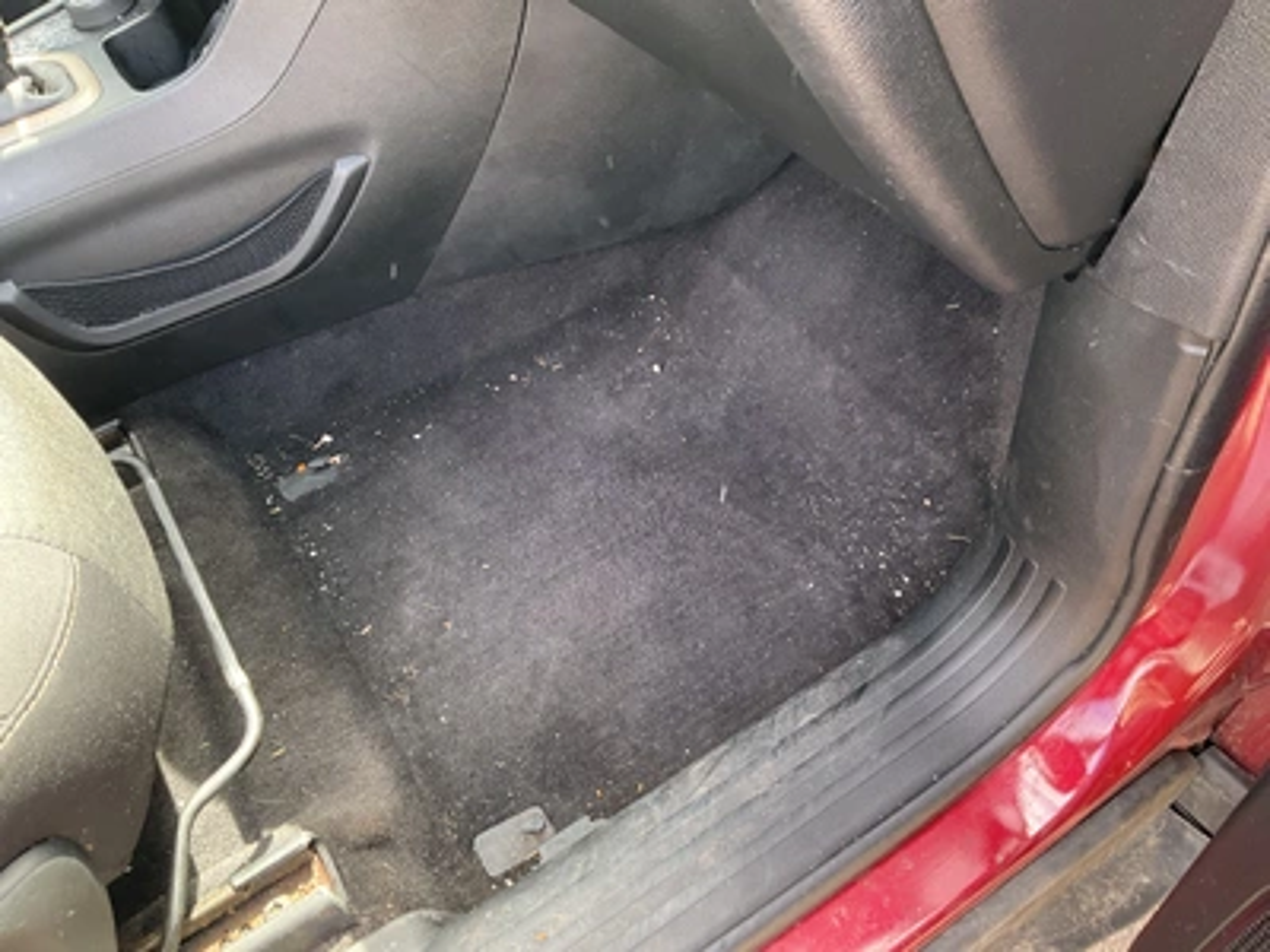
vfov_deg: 48.2
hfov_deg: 61.7
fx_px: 1064
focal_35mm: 29
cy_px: 476
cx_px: 635
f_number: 1.8
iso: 64
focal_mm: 3
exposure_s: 1/60
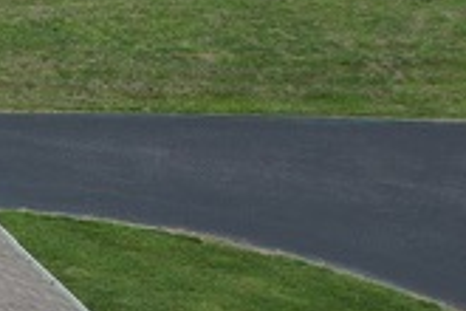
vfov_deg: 9.2
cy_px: 481
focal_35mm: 145
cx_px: -782
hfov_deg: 11.0
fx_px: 1877
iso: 100
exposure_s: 1/2000
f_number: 2.8
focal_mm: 8.38
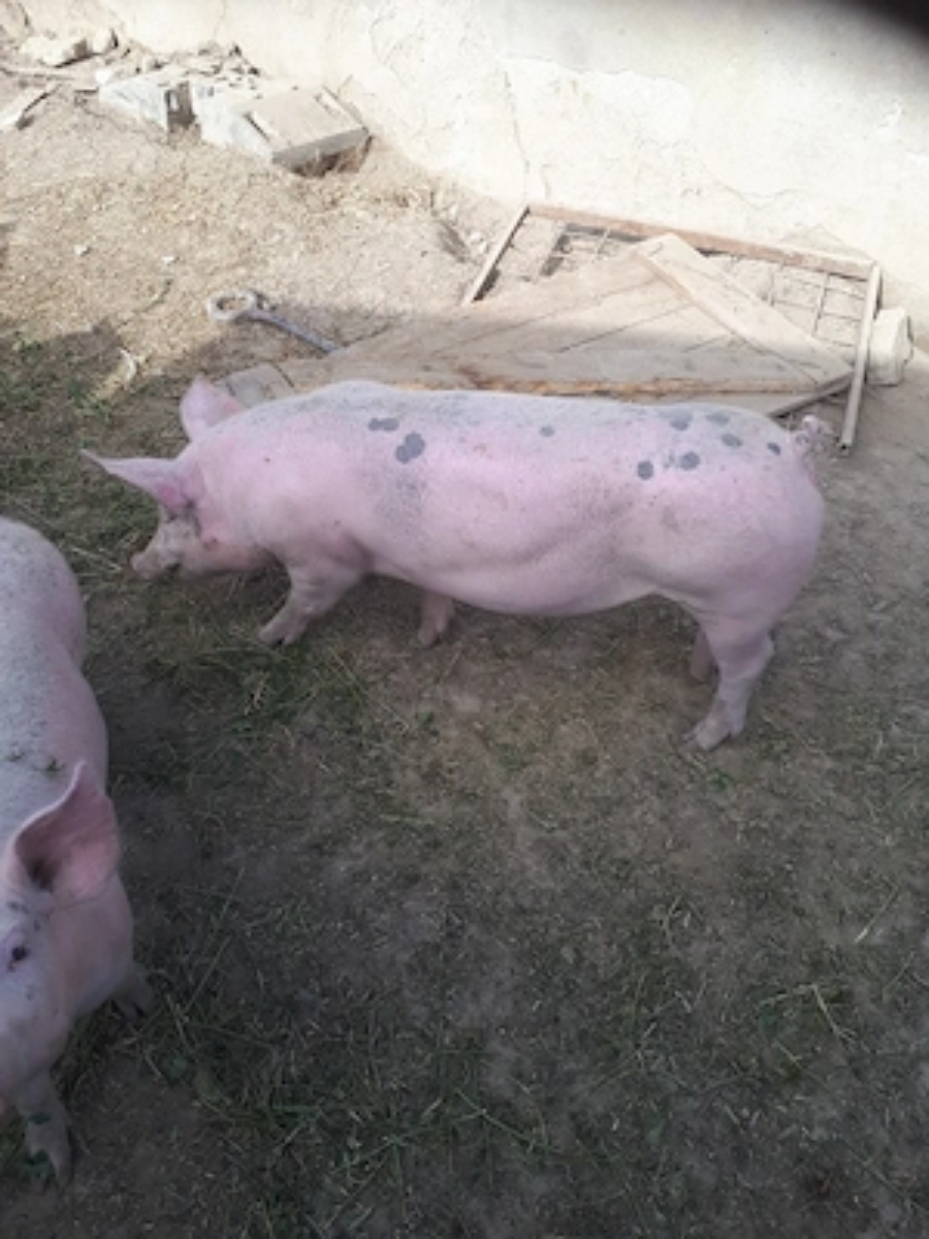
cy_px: 620
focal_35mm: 27
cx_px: 464
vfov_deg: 65.3
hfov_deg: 51.4
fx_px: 966
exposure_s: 1/455
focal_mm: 3.6
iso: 40
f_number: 1.9
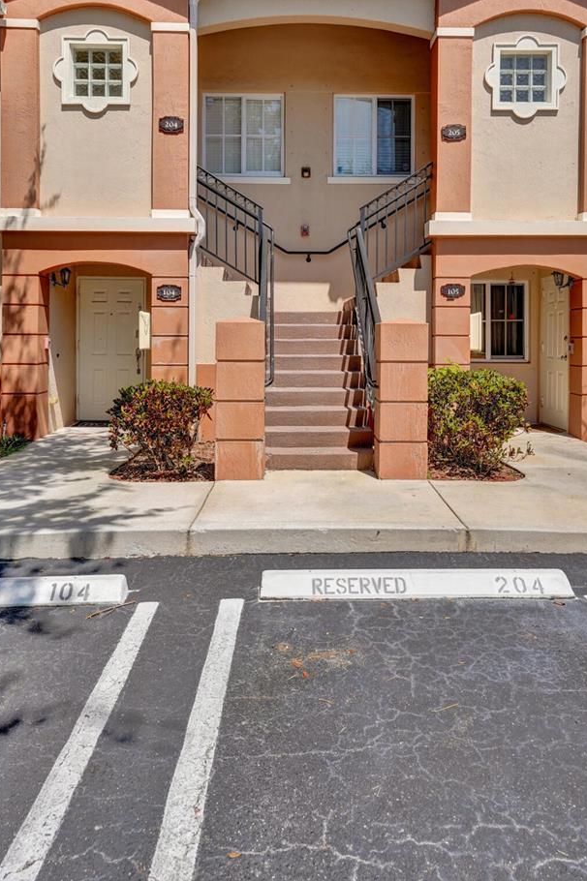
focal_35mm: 29
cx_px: 302
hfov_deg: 44.9
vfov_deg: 63.0
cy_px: 348
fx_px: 710
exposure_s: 1/4000
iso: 800
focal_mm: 22
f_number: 5
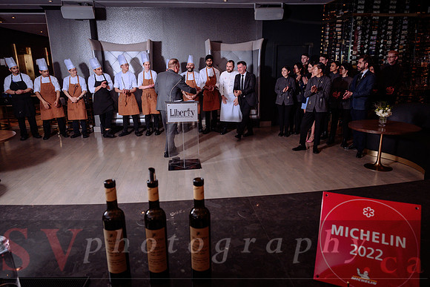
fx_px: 300
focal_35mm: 25
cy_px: 144
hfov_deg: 71.3
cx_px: 215
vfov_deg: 51.1
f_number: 5
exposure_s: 1/60
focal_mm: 24
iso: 800
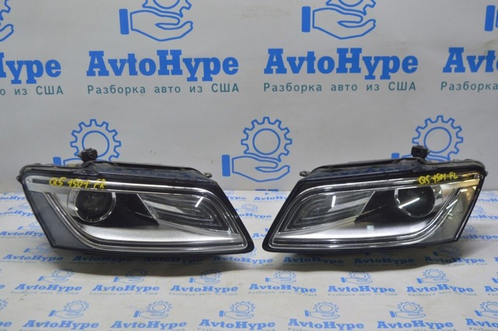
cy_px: 166
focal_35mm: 39
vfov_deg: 34.1
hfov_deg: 49.6
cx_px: 249
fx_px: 539
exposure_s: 1/30
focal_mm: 26
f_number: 5.6
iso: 400
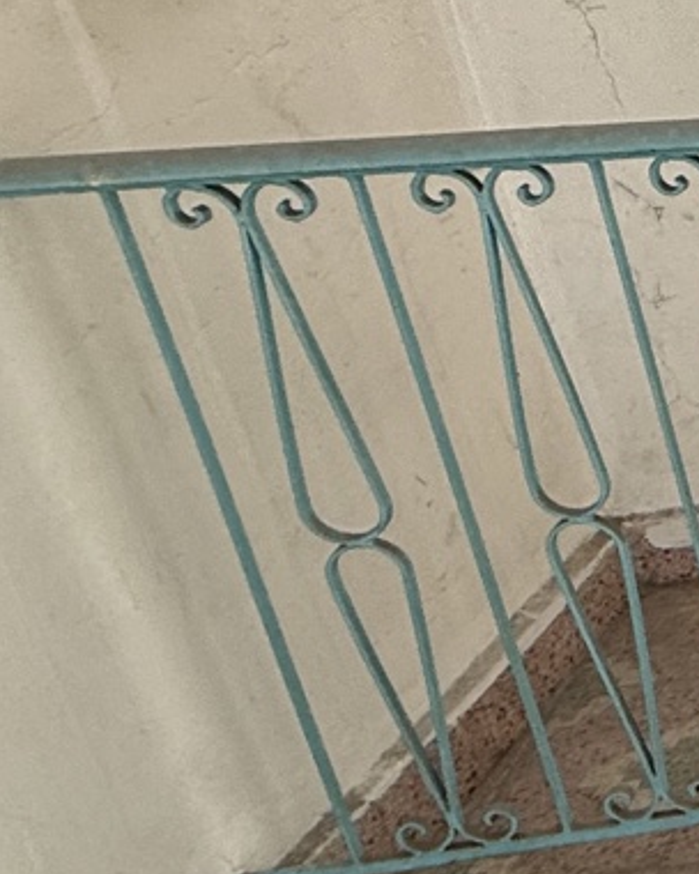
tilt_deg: -21.1
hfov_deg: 13.1
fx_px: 1784
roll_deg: -2.3
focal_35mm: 69
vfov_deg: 27.5
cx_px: 1872
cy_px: 416
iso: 64
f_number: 2.2
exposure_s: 1/830
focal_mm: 2.22
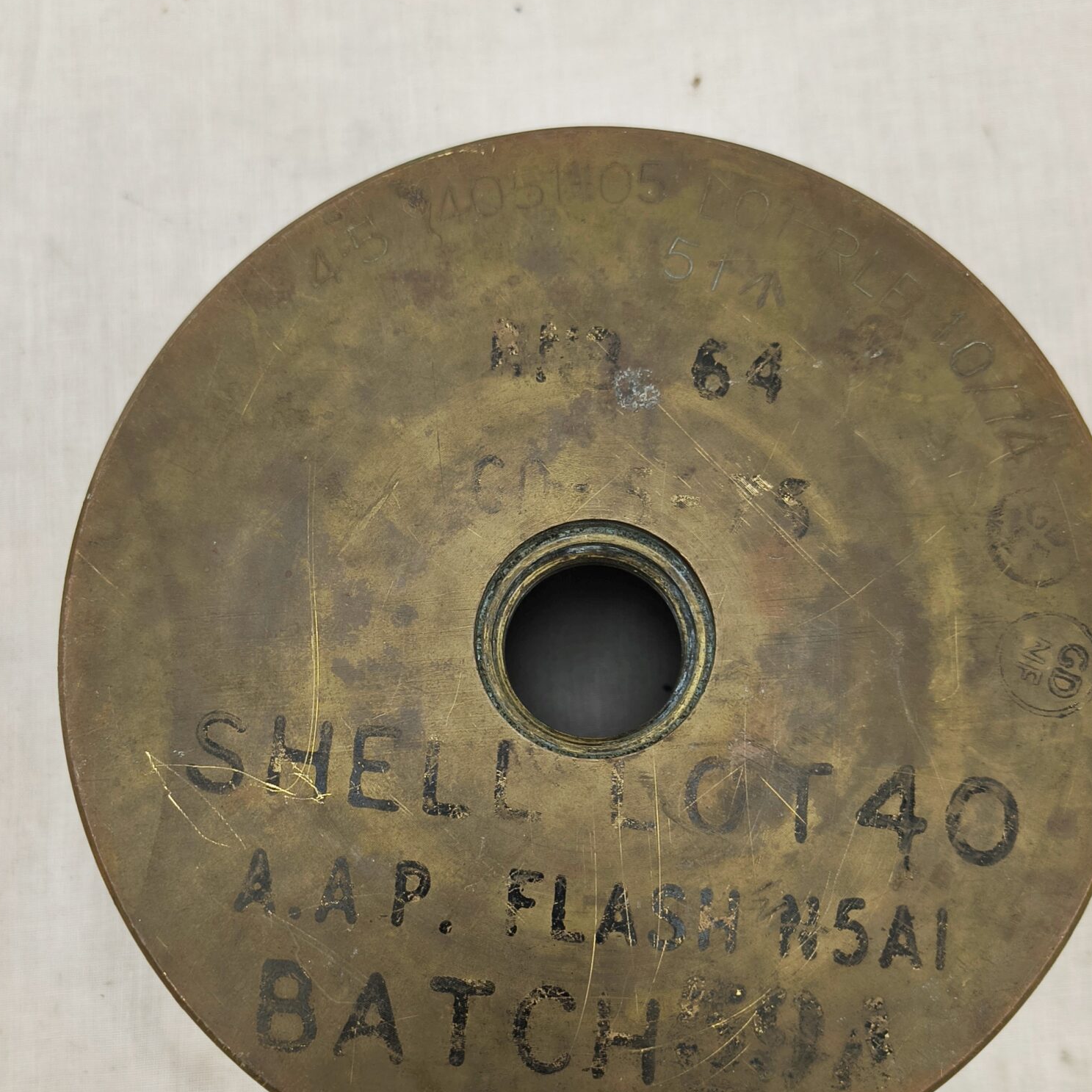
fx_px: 1249
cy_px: 659
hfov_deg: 47.2
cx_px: 546
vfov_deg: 46.9
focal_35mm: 35
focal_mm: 5.56
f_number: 1.8
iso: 128
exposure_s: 1/100
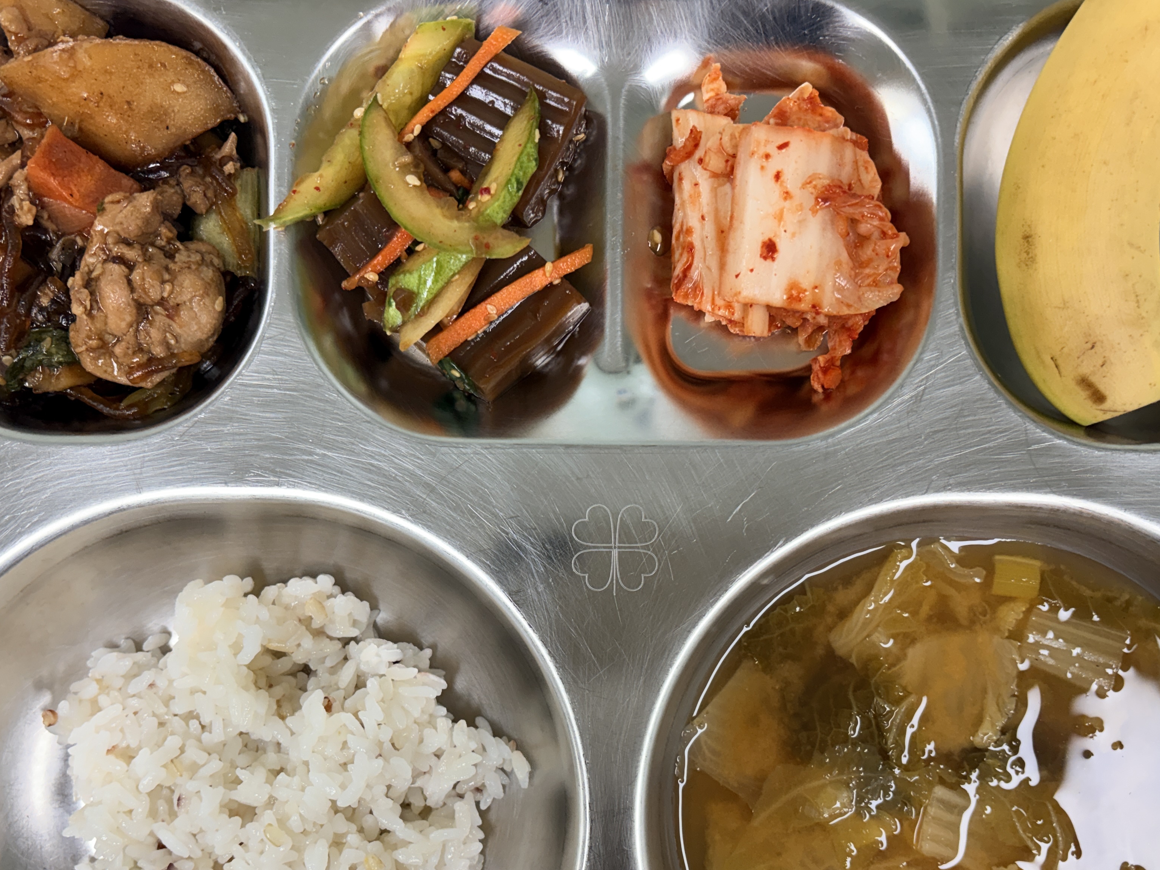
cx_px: 579
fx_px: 1139
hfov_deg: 54.0
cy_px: 556
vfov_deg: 41.4
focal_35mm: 34
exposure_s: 1/121
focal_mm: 5.96
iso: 125
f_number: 1.6
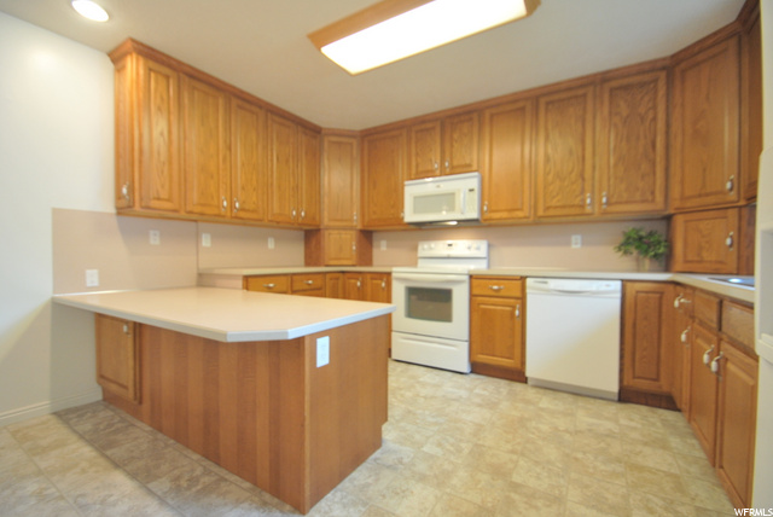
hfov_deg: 100.3
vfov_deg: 77.4
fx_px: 322
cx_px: 386
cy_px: 258
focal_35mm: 15
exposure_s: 1/40
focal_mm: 10
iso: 400
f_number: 3.5
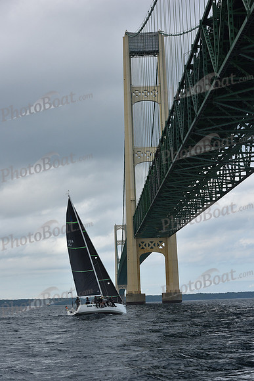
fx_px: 740
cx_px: 127
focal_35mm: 70
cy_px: 190
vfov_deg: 28.8
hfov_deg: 19.5
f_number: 9
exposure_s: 1/800
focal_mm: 70
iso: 400
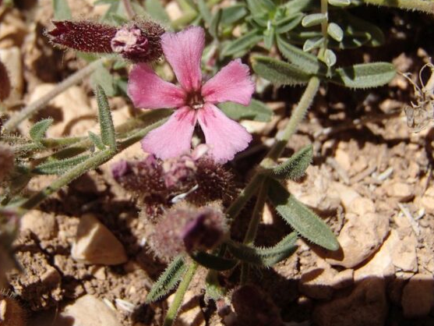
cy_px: 107
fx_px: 640
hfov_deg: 37.4
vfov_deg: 28.4
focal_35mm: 51
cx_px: 189
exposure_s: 1/1000
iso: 100
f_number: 4.7
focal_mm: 6.64
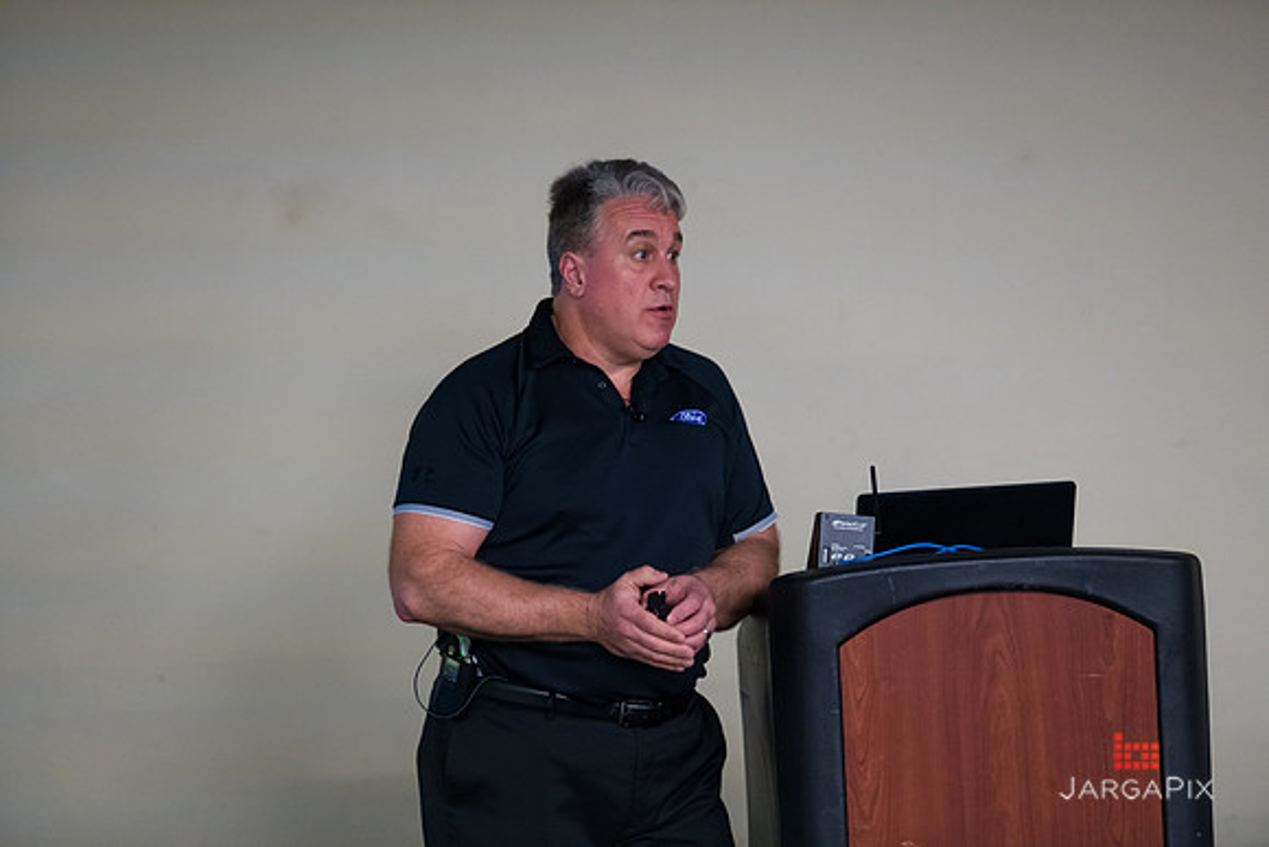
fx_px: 6170
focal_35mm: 175
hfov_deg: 11.7
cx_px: 634
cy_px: 424
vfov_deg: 7.9
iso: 3200
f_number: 3.2
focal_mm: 175
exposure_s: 1/200
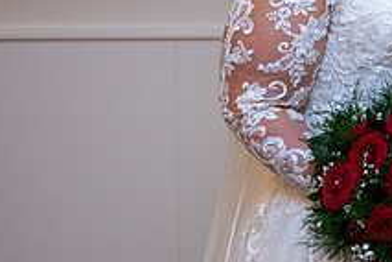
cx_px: 464
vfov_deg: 10.0
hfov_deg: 14.6
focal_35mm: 136
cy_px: -30
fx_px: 1481
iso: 1000
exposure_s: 1/160
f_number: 3.5
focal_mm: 50
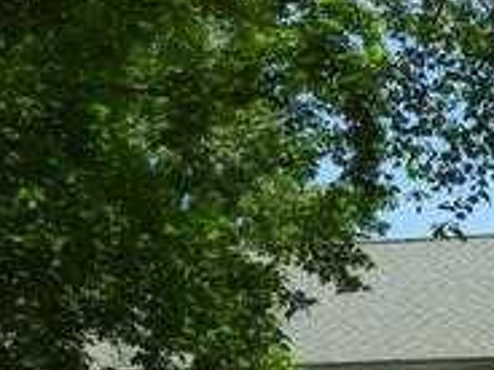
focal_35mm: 118
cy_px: 456
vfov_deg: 12.2
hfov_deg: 16.5
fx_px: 1684
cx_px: 405
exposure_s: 1/265
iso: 160
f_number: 7.2
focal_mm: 6.2
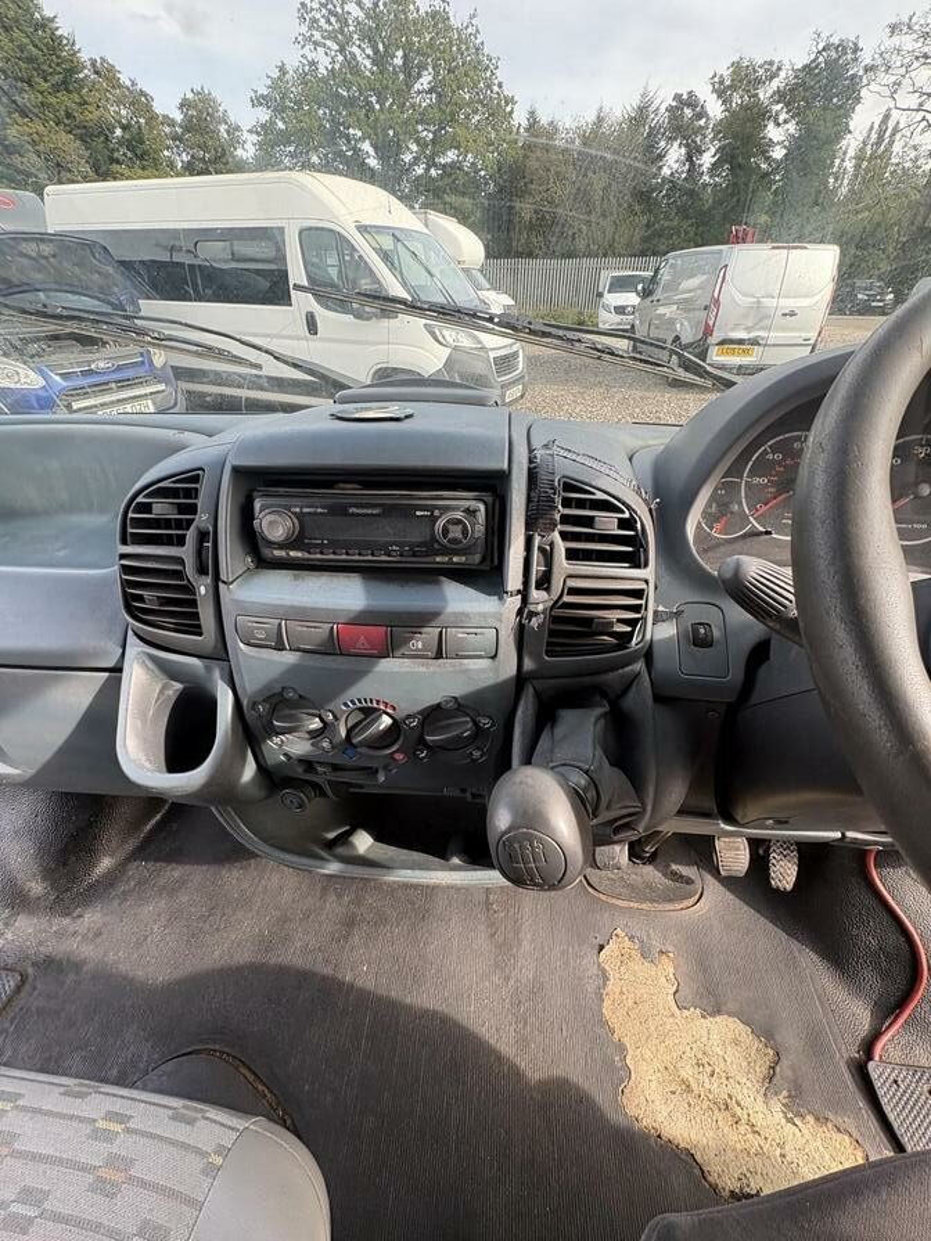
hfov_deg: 85.7
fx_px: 502
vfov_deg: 102.1
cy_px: 620
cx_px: 466
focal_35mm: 14
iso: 64
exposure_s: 1/139
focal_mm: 2.22
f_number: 2.2
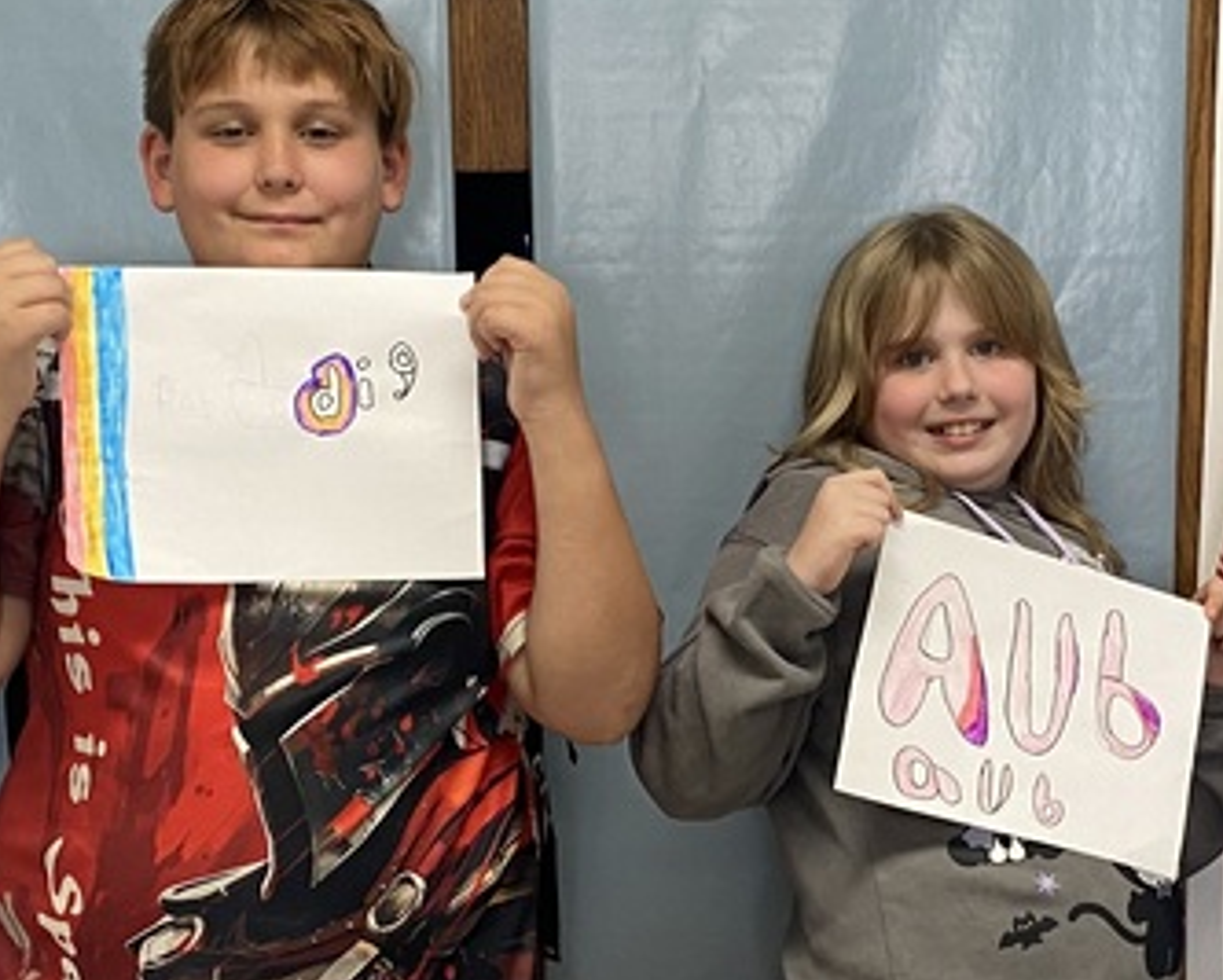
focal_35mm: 78
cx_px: 826
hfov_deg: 24.3
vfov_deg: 19.6
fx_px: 2826
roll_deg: +0.1
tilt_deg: -10.7
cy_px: 694
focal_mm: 4.25
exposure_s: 1/60
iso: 100
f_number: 1.8
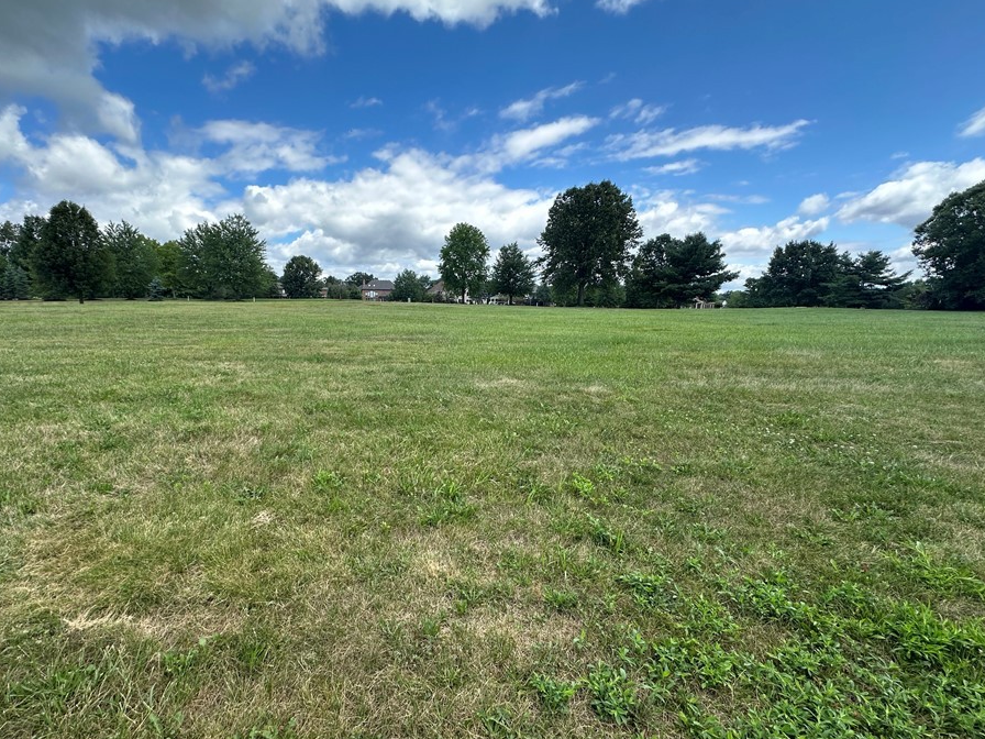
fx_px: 455
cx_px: 432
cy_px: 378
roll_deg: +0.6
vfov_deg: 78.1
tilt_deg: -7.3
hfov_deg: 94.0
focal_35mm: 16
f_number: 2.2
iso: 50
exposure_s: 1/1103
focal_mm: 2.22
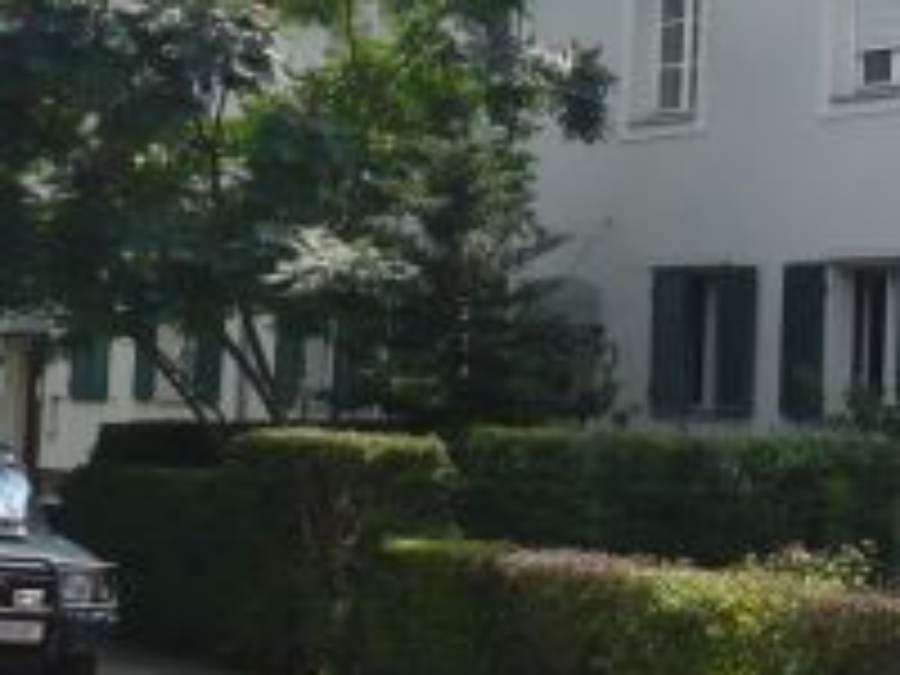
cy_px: -108
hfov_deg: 17.3
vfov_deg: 12.9
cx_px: 828
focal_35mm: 112
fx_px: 2912
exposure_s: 1/800
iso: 100
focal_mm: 5.8
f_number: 2.8
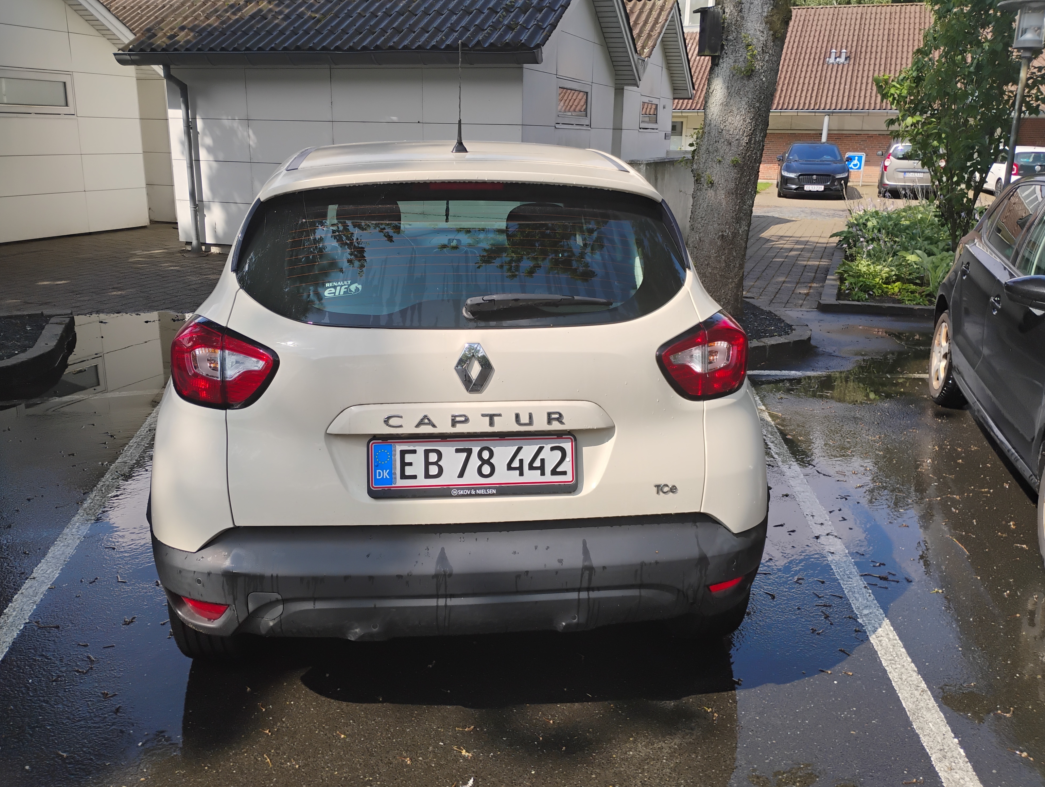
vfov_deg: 48.3
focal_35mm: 29
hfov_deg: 61.6
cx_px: 509
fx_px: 877
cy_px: 388
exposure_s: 1/775
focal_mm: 4.26
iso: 100
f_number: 1.8
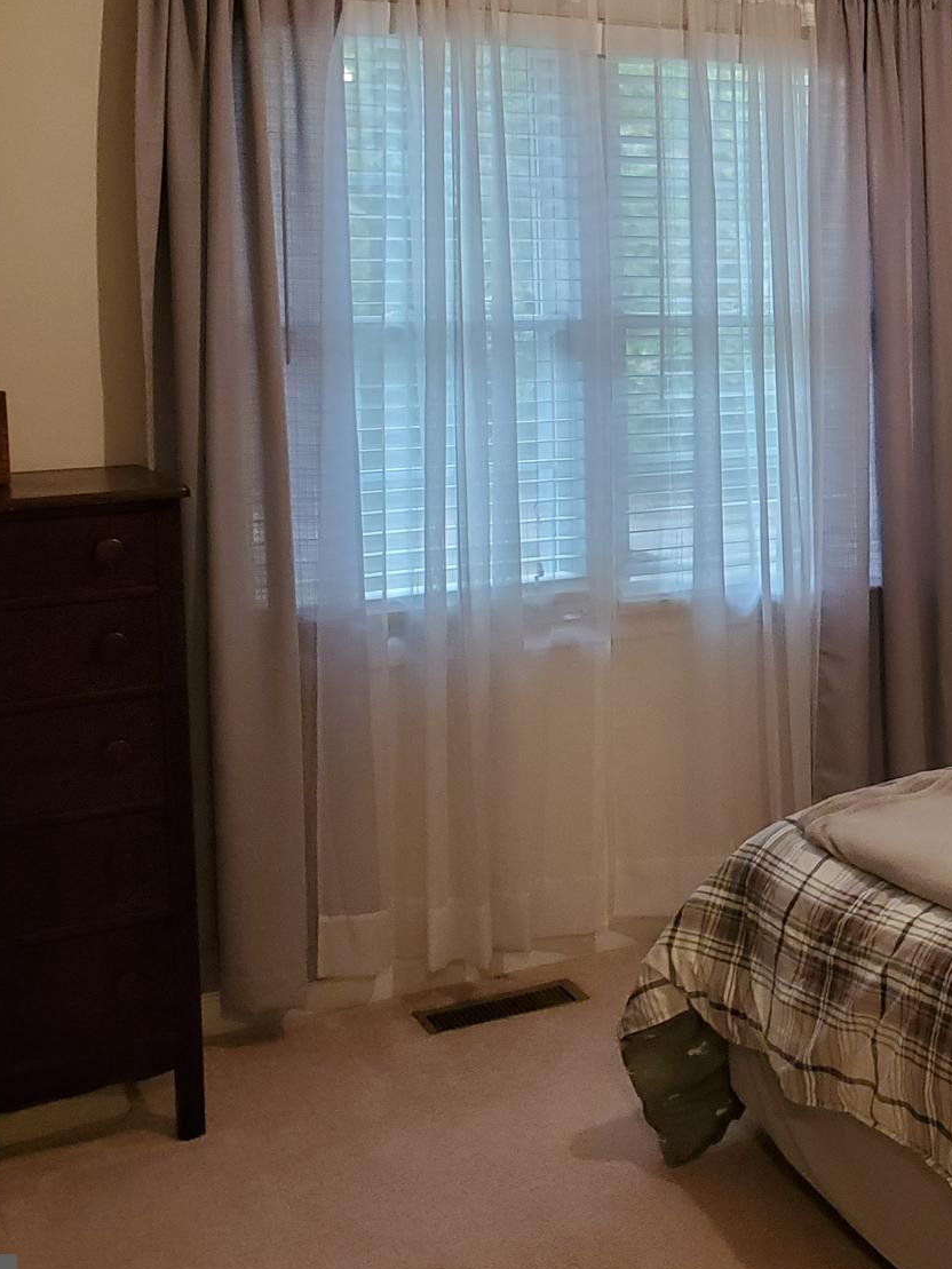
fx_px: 1760
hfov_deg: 28.8
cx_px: 903
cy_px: 469
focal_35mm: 48
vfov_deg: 39.4
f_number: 2.4
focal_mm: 4.3
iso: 400
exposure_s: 1/39
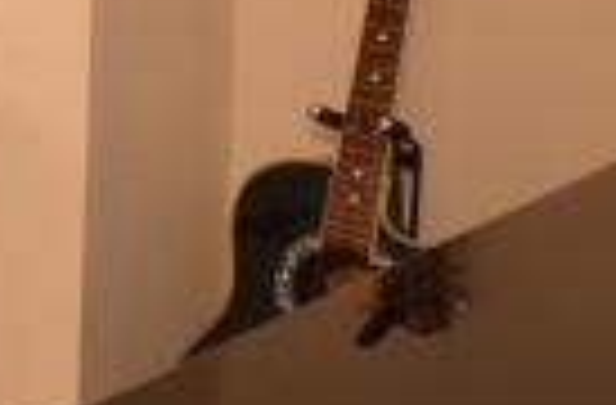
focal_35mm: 72
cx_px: -463
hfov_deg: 20.7
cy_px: -176
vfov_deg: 17.2
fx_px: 1226
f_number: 4
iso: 200
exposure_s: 1/15
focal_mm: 10
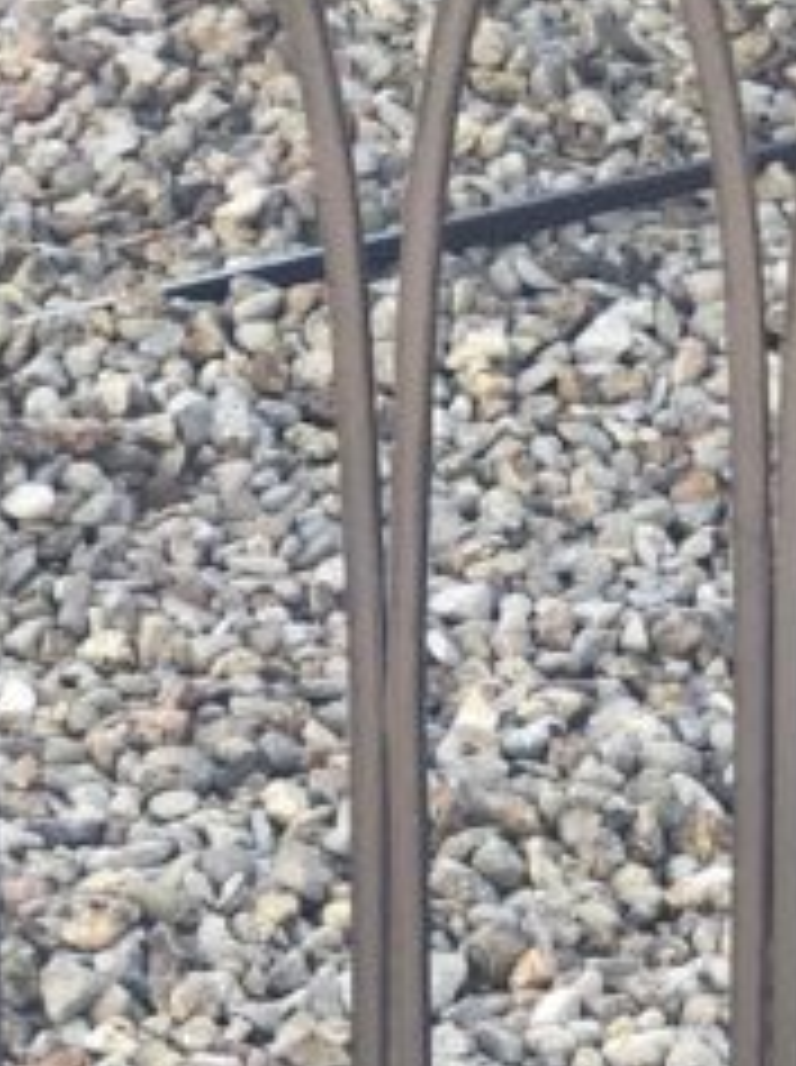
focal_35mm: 225
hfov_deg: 6.4
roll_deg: -2.6
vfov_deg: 8.8
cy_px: 589
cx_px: 1673
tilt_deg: -22.6
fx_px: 6917
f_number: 2.4
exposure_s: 1/120
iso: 20
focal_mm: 6
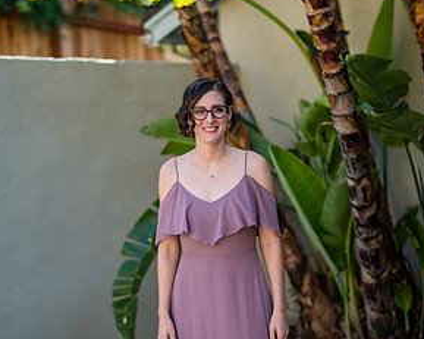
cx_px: 216
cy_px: 273
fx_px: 916
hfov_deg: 26.1
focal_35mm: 73
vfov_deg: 20.7
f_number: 1.4
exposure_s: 1/1000
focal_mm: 50
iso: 100
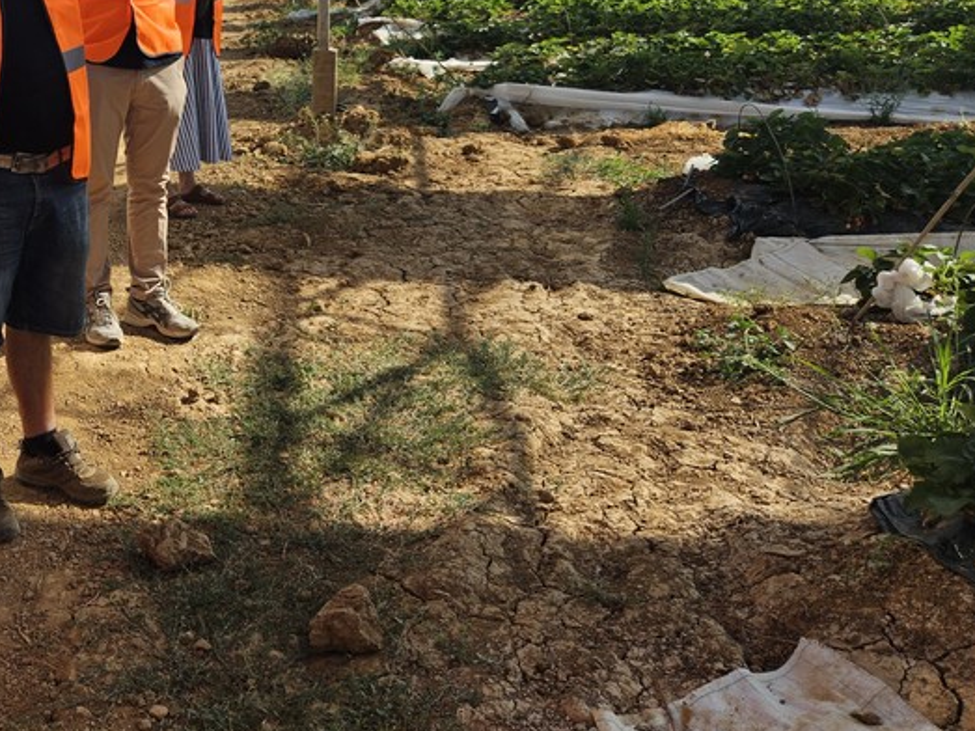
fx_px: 1239
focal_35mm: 44
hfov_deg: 40.1
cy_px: 125
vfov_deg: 31.8
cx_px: 116
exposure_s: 1/1225
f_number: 1.8
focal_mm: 5.4
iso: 25
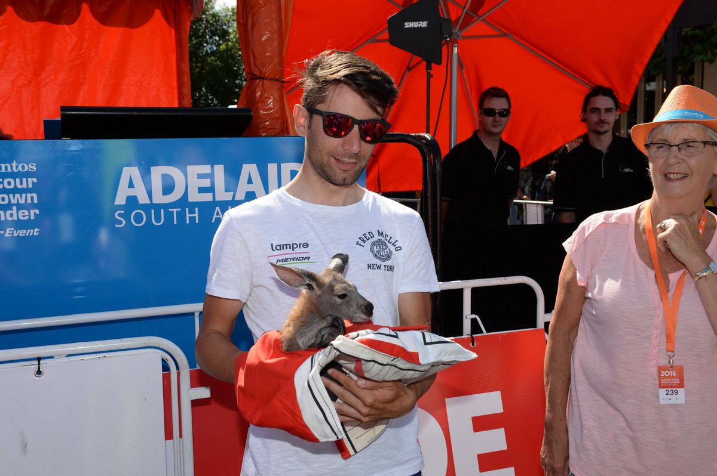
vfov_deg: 31.8
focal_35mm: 42
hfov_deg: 46.4
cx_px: 358
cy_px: 238
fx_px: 836
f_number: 10
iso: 200
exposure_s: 1/250
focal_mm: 42
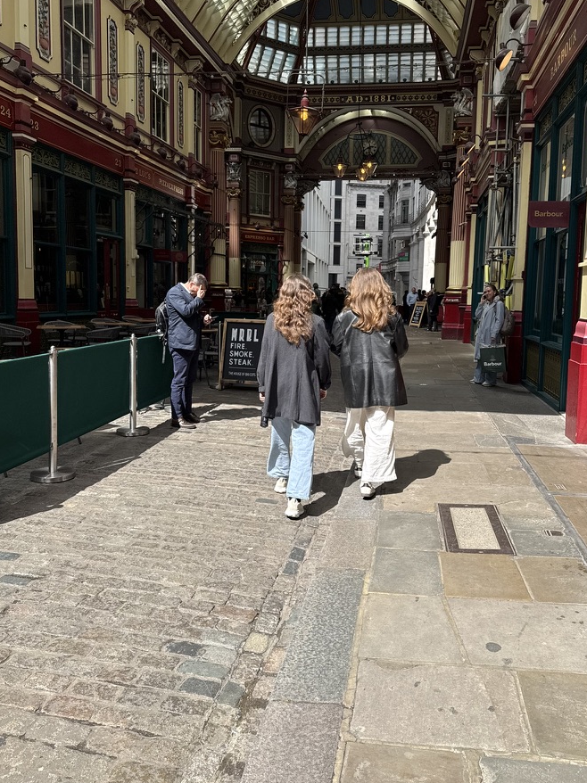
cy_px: 349
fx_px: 633
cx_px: 312
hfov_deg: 49.7
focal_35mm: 28
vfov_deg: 63.3
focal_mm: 6.76
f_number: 1.78
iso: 80
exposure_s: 1/2525
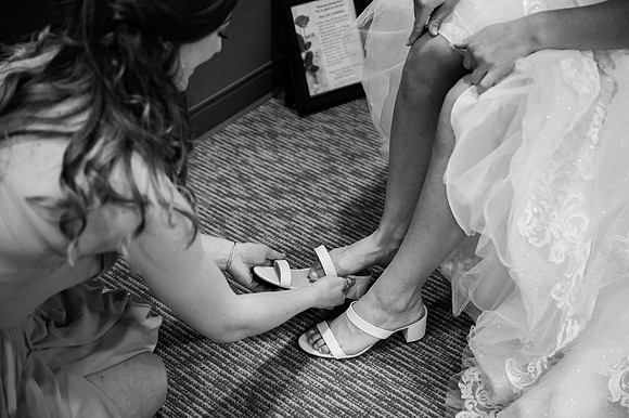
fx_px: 803
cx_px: 314
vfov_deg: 29.2
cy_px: 209
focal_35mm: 46
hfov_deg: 42.8
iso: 500
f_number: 2.8
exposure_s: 1/125
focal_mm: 46
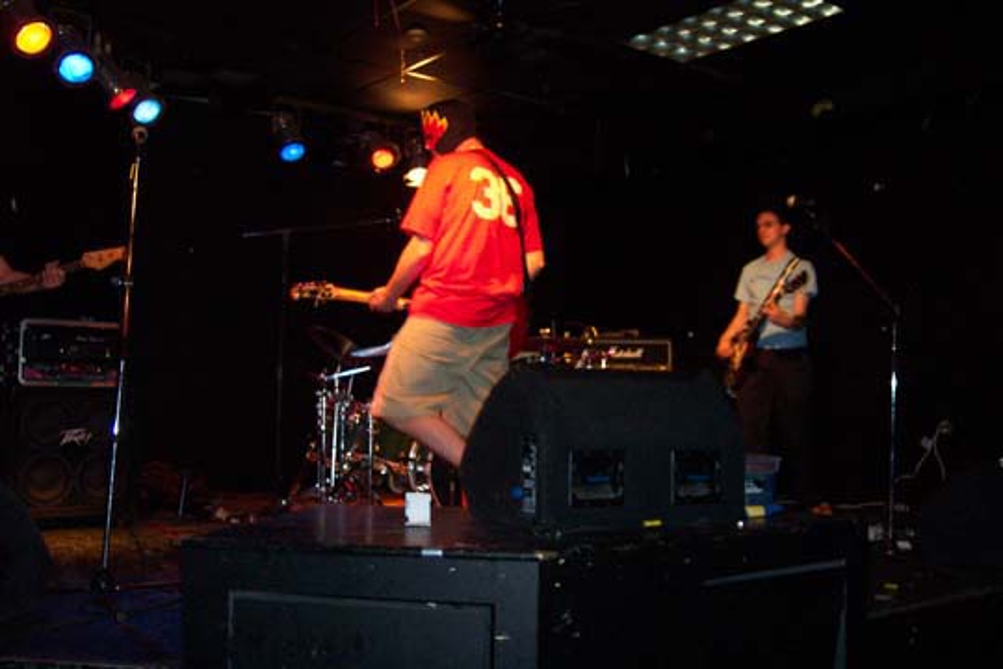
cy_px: 334
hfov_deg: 50.7
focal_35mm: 38
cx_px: 502
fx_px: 1059
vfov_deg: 35.1
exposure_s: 1/30
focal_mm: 8
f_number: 2.8
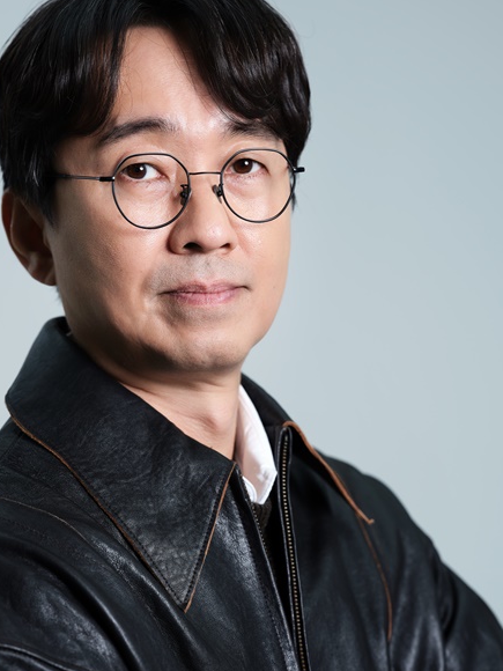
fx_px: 2131
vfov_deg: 17.9
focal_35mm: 110
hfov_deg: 13.5
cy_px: 360
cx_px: 192
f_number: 5
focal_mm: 110
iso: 100
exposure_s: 1/125
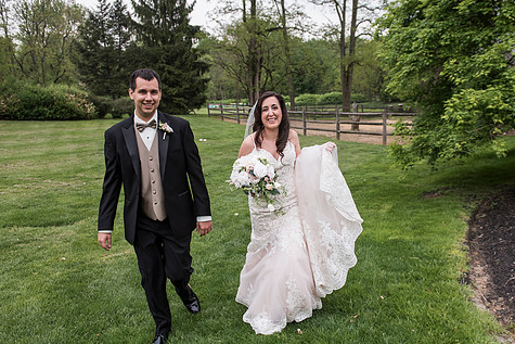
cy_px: 190
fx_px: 472
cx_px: 291
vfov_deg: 39.9
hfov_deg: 57.0
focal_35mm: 33
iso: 640
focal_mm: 27
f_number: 4
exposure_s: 1/2000
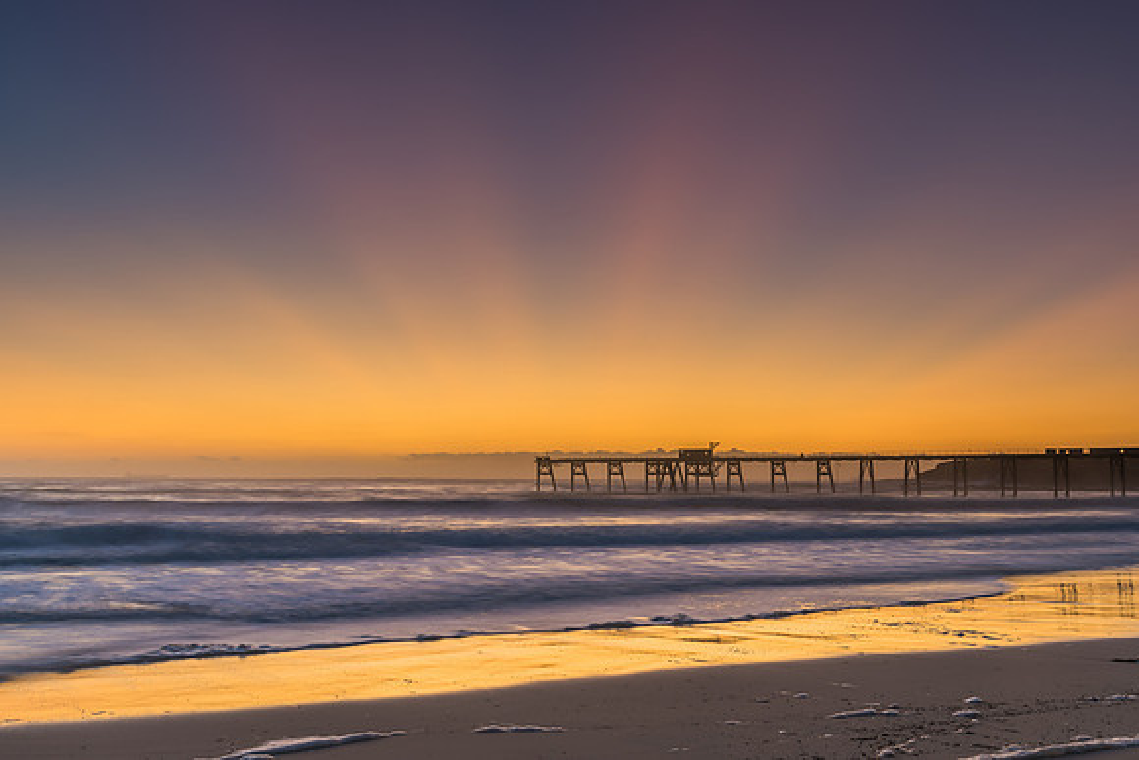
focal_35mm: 39
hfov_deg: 49.8
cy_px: 380
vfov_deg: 34.4
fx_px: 1227
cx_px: 570
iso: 100
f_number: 9
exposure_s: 1.6
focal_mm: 38
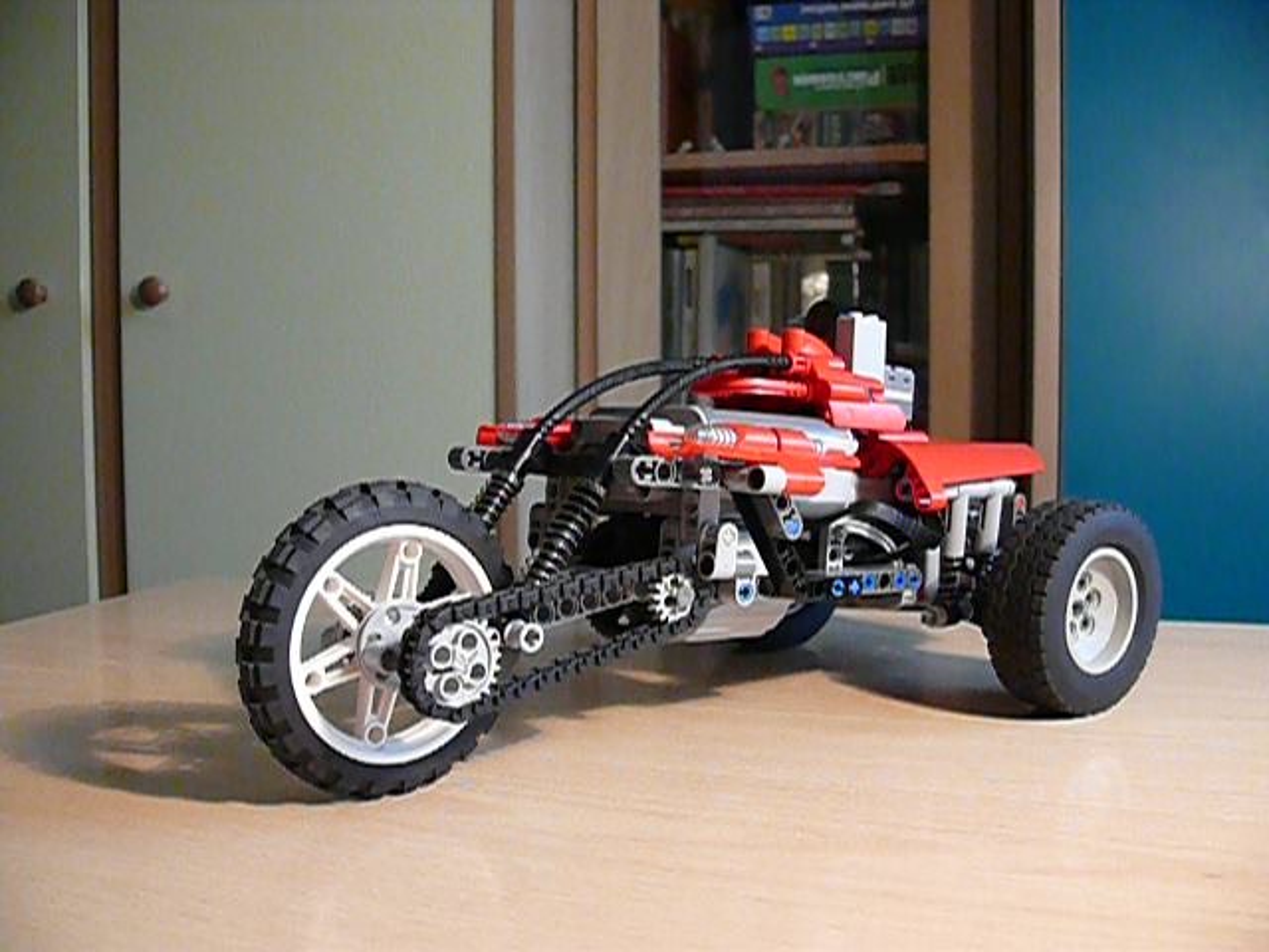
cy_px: 476
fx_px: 1283
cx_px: 634
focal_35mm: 35
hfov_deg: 52.6
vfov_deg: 40.7
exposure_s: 1/30
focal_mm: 7.4
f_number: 2.8
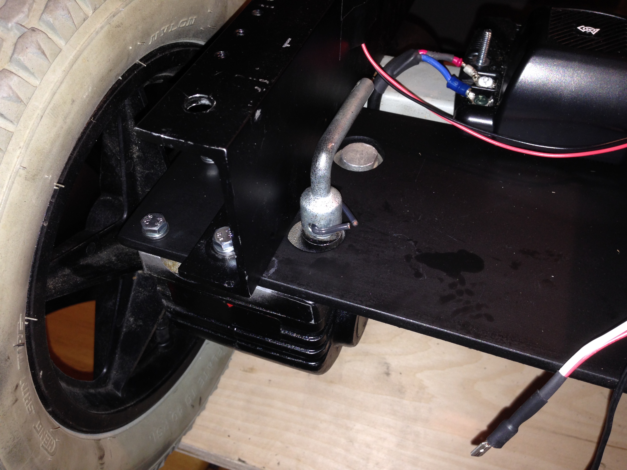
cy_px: 235
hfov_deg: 55.4
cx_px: 314
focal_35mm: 33
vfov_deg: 42.9
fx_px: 598
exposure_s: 1/16
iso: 50
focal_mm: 4.12
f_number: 2.4
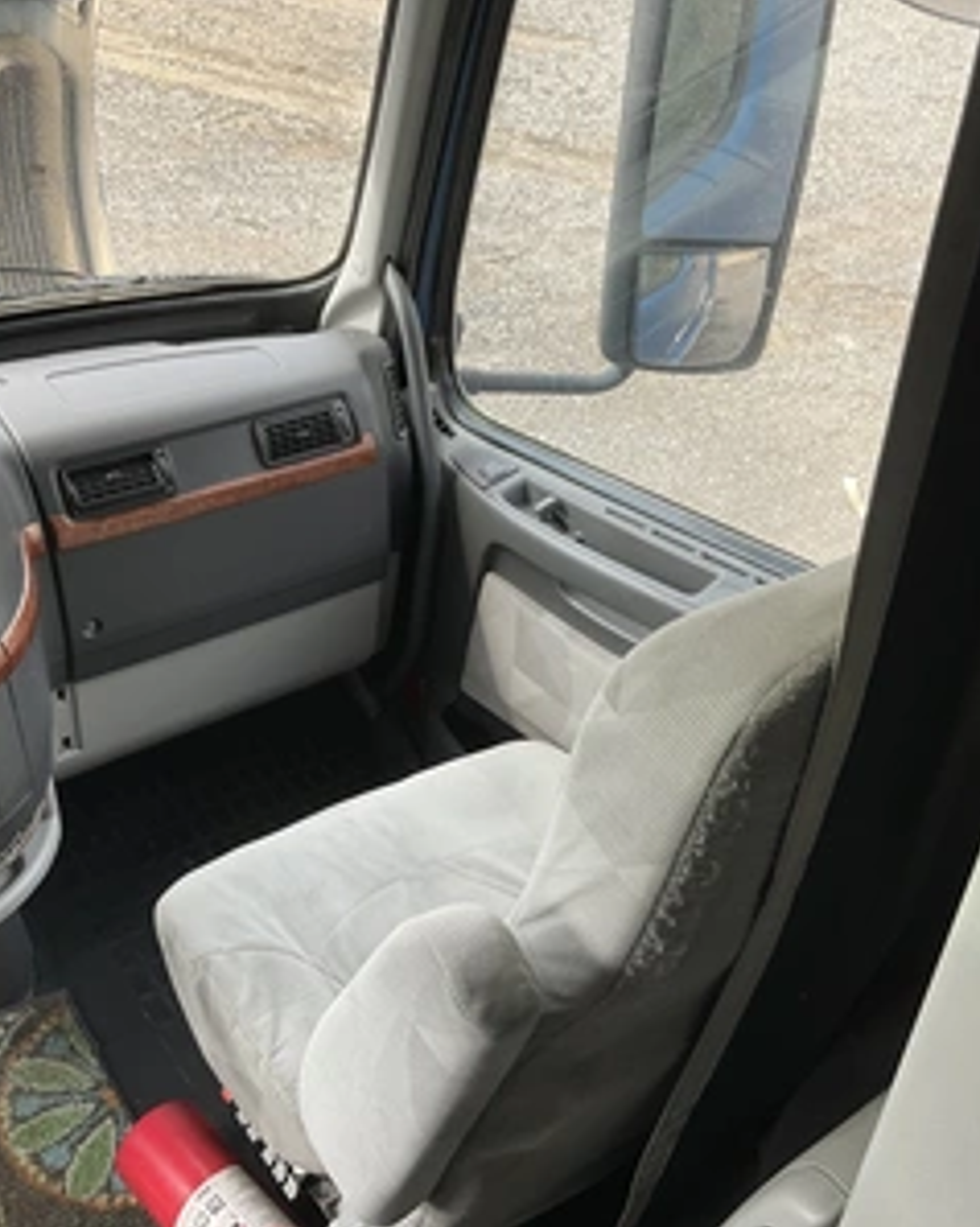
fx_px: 1379
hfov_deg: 39.1
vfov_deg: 48.0
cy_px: 614
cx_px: 469
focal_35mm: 38
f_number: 1.8
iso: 16
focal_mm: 3
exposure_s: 1/123
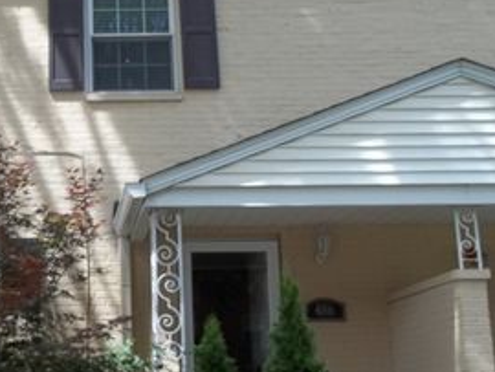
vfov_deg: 24.1
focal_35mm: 61
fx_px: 873
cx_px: 53
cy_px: 201
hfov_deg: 30.3
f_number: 3.3
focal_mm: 5.9
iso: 64
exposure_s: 1/160
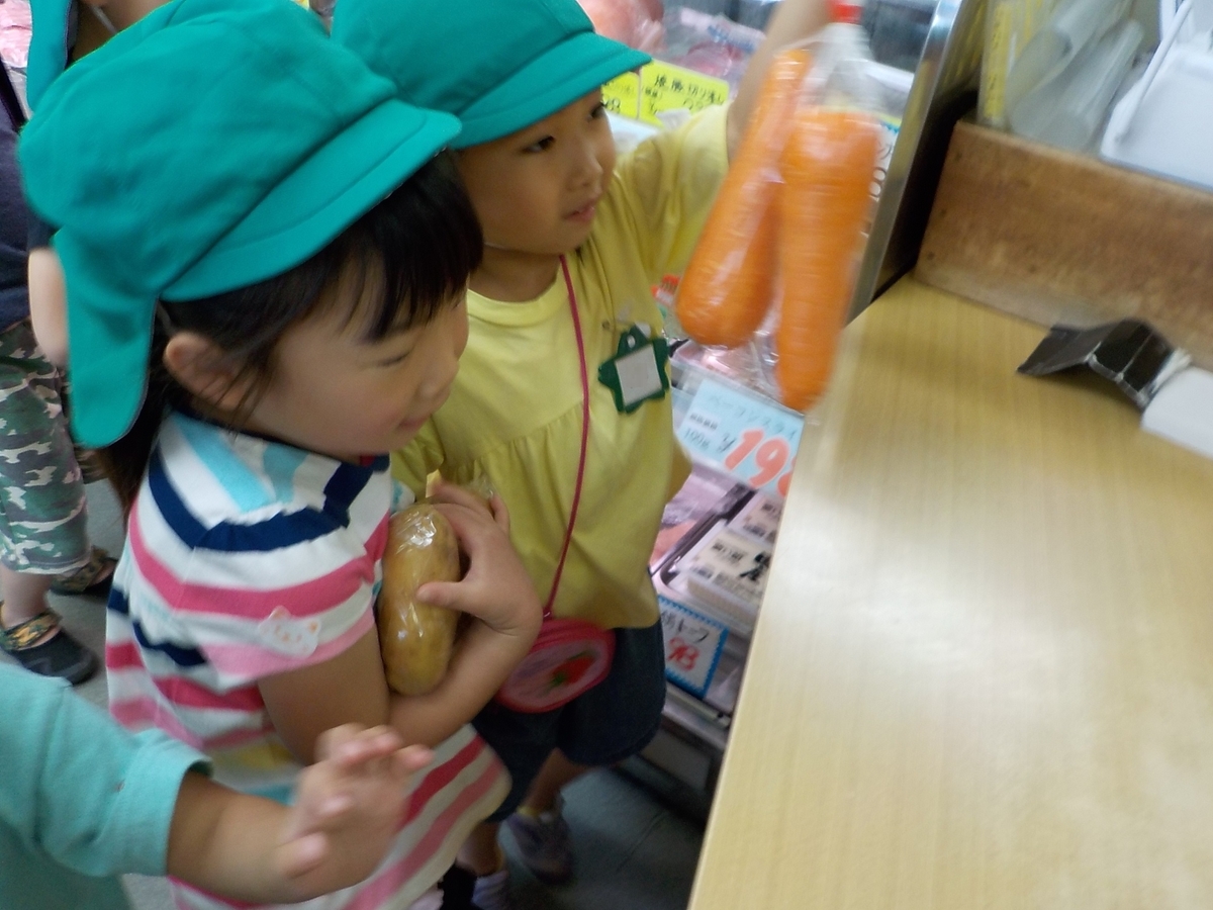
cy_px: 455
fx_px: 1051
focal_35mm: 30
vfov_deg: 46.8
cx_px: 606
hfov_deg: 60.0
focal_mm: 4.1
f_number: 3.3
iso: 180
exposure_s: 1/30
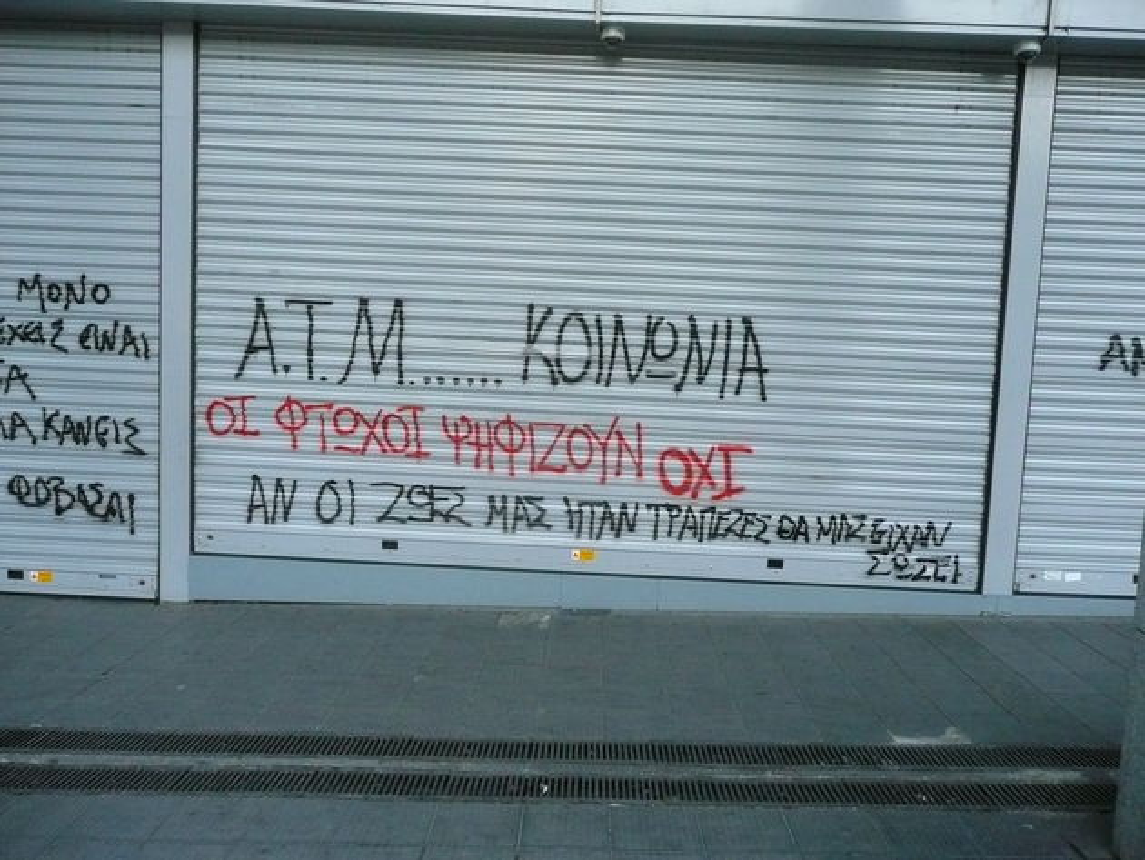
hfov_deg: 63.4
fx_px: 927
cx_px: 572
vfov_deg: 49.8
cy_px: 430
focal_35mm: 28
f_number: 3.3
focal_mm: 4.6
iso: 400
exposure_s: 1/25
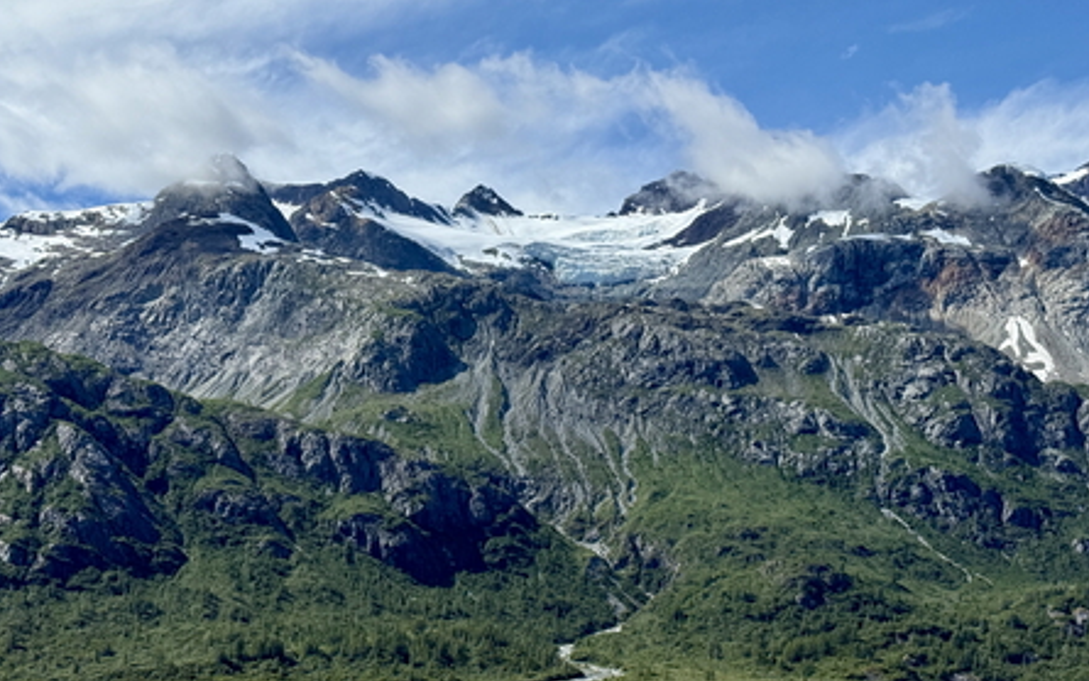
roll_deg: -1.3
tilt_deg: +6.0
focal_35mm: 64
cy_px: 431
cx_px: 502
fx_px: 1899
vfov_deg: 20.3
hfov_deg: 32.0
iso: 64
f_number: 1.78
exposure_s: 1/9901
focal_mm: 6.76
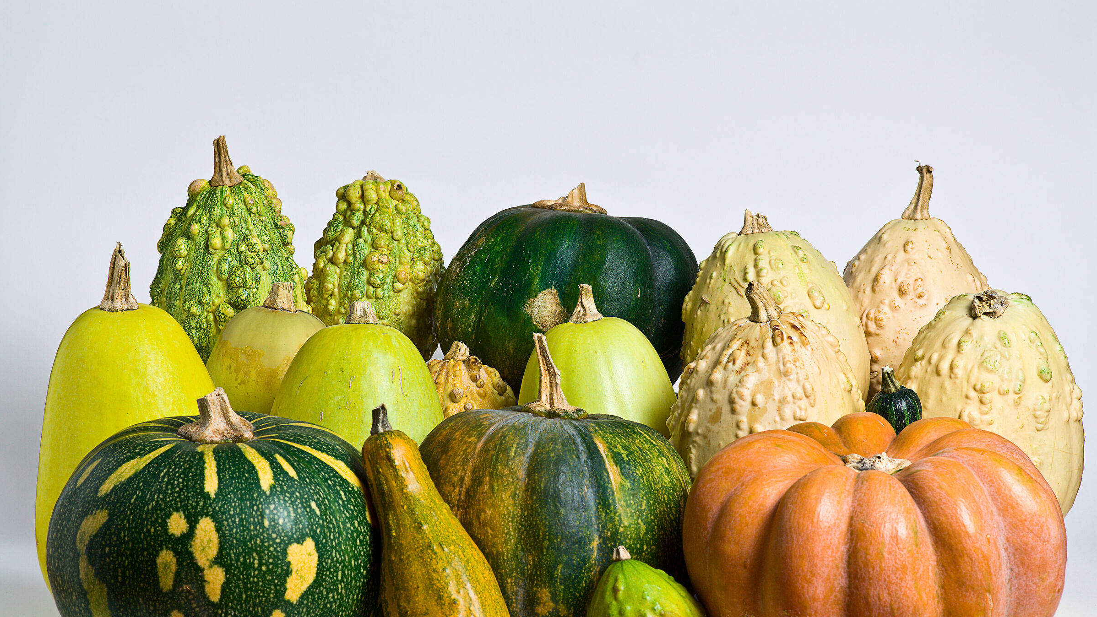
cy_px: 356
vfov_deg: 9.1
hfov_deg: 16.1
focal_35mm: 134
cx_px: 548
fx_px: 3884
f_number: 11
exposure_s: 1
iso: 100
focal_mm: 85
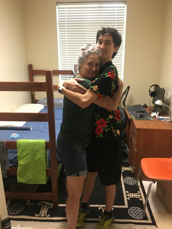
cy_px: 114
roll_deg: +0.6
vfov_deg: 61.6
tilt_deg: -15.3
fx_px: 192
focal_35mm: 29
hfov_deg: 48.2
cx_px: 86
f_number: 2.2
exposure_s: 1/24
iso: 200
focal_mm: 4.15
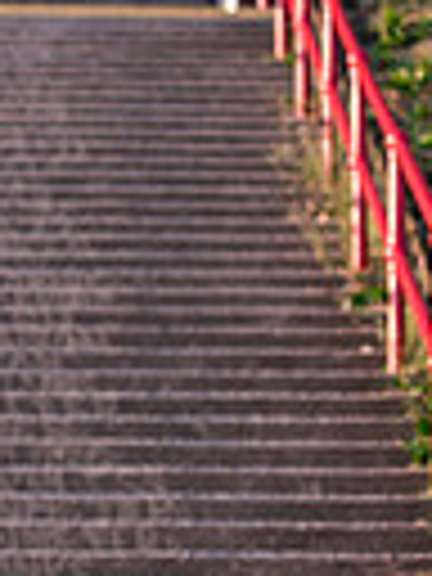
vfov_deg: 8.4
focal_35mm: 236
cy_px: 360
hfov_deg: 6.3
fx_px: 3927
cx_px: 4
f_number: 2.8
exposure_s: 1/2000
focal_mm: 70
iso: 200
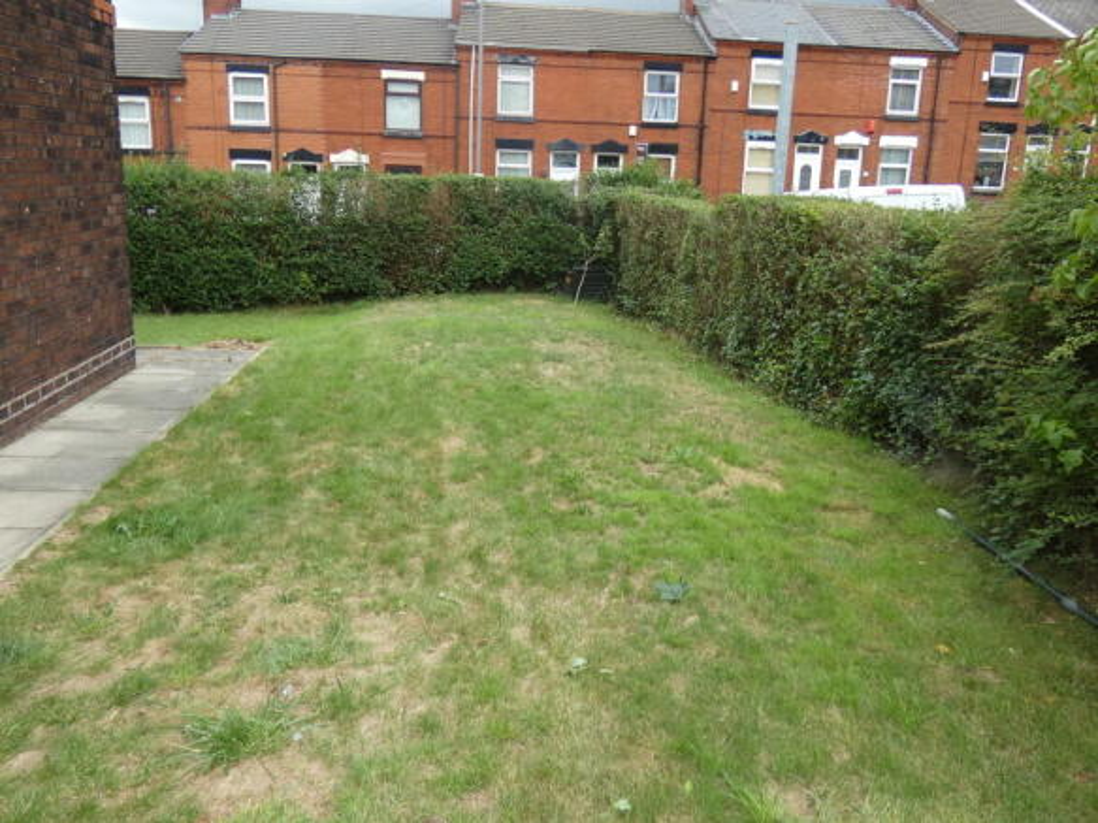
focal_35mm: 30
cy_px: 412
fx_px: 951
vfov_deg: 46.8
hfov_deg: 60.0
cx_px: 549
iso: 80
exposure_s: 1/200
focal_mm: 5.3
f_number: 3.3
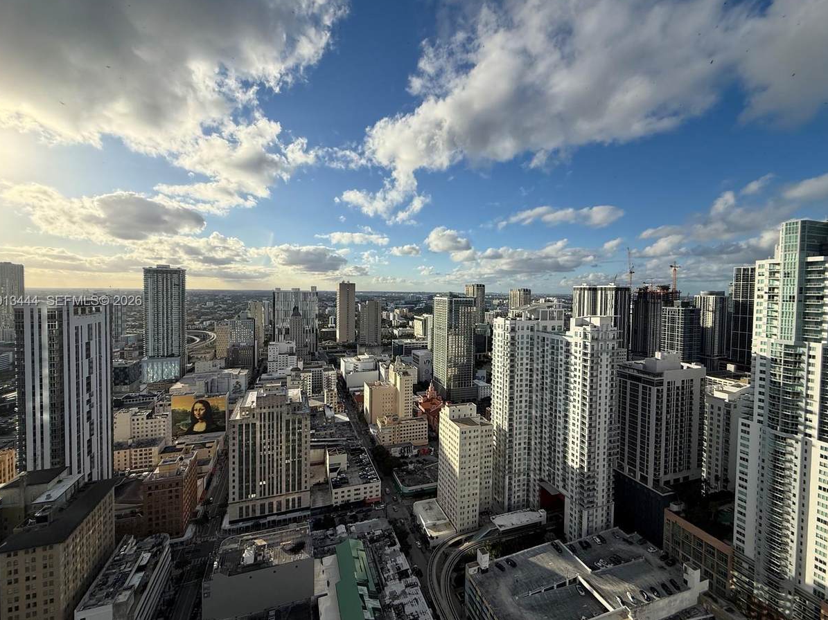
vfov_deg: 81.7
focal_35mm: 15
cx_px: 413
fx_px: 359
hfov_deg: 98.2
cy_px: 302
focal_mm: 2.22
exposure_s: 1/3289
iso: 50
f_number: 2.2
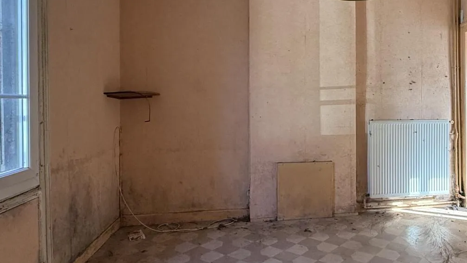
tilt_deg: -0.2
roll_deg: +0.2
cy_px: 103
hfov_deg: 64.0
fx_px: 359
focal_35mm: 29
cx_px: 319
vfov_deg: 40.0
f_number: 2.2
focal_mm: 2.22
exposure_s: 1/99
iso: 160
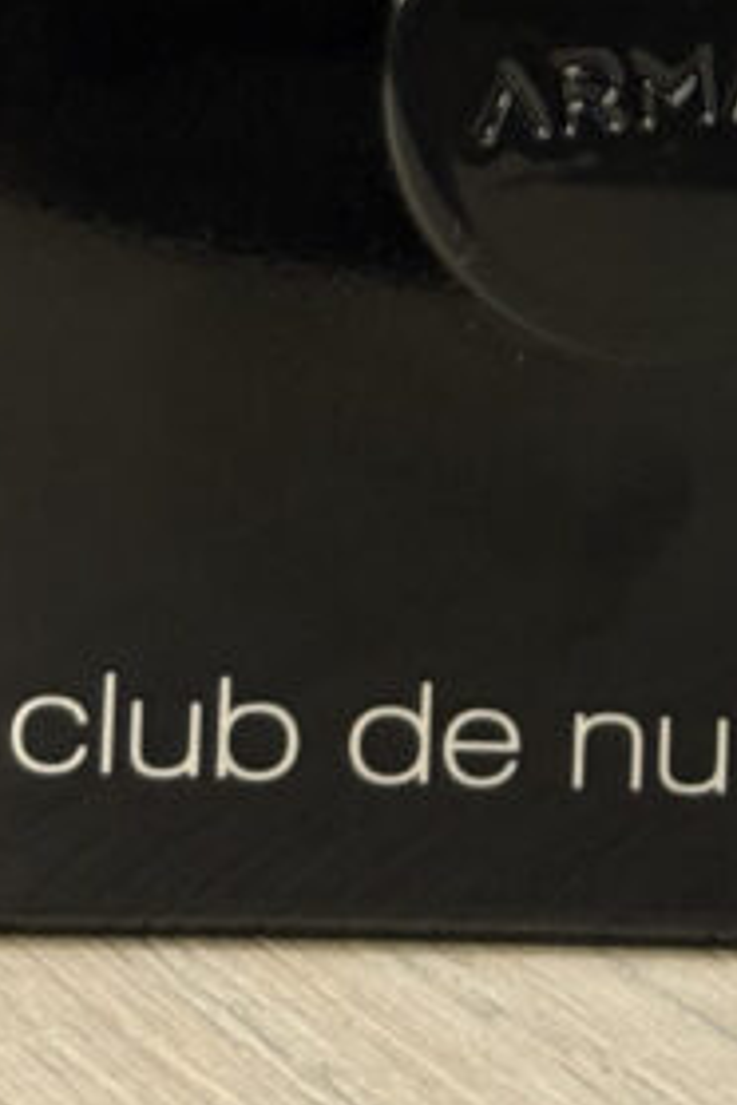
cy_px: -663
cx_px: 523
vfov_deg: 10.3
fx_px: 5865
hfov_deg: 7.2
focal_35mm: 191
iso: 100
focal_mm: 6.76
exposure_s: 1/89
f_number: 1.78
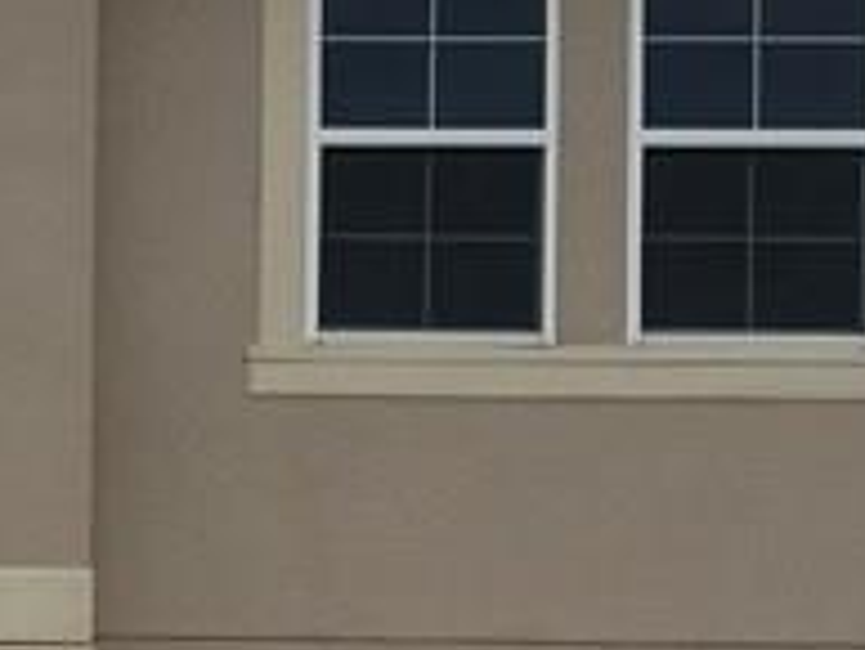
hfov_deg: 12.0
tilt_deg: +3.9
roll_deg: -1.0
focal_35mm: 154
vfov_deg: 9.4
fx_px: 3851
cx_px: -583
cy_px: 955
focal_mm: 4.15
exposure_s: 1/3077
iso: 25
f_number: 2.2
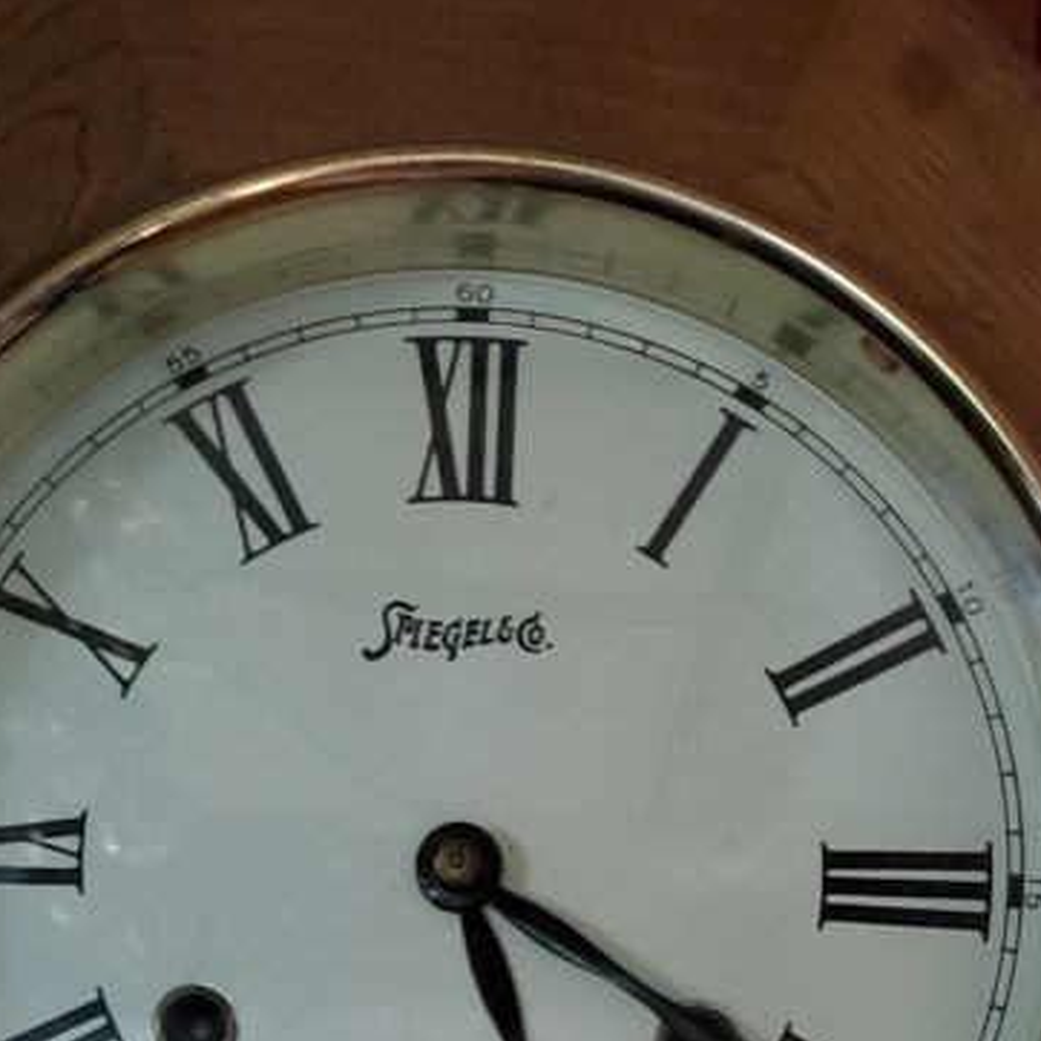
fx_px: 2212
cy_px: 1375
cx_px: 397
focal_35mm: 65
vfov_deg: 23.3
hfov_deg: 26.4
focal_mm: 4.3
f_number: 1.5
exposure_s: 1/12
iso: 640
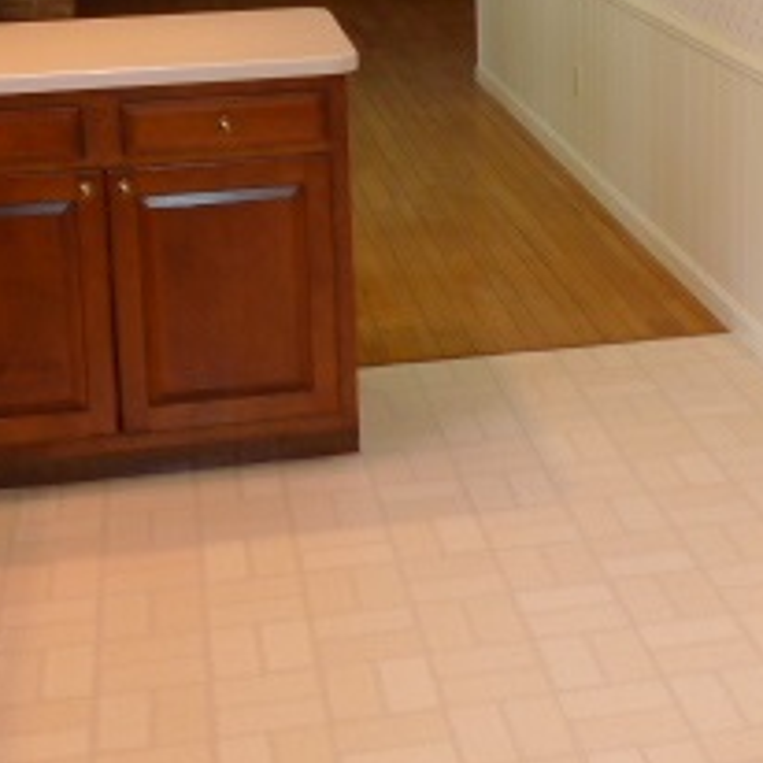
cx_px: 511
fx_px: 1646
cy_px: 7
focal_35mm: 66
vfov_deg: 24.9
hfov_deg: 26.0
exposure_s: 1/25
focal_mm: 5.1
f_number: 2
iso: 100
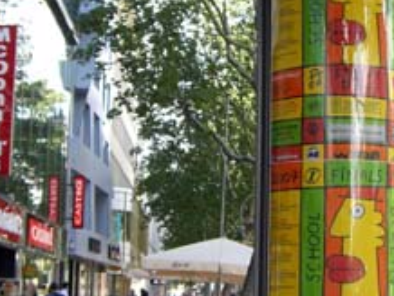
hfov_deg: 22.5
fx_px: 991
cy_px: 176
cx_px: 197
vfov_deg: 17.0
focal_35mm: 87
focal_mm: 6.2
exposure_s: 1/160
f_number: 2.7
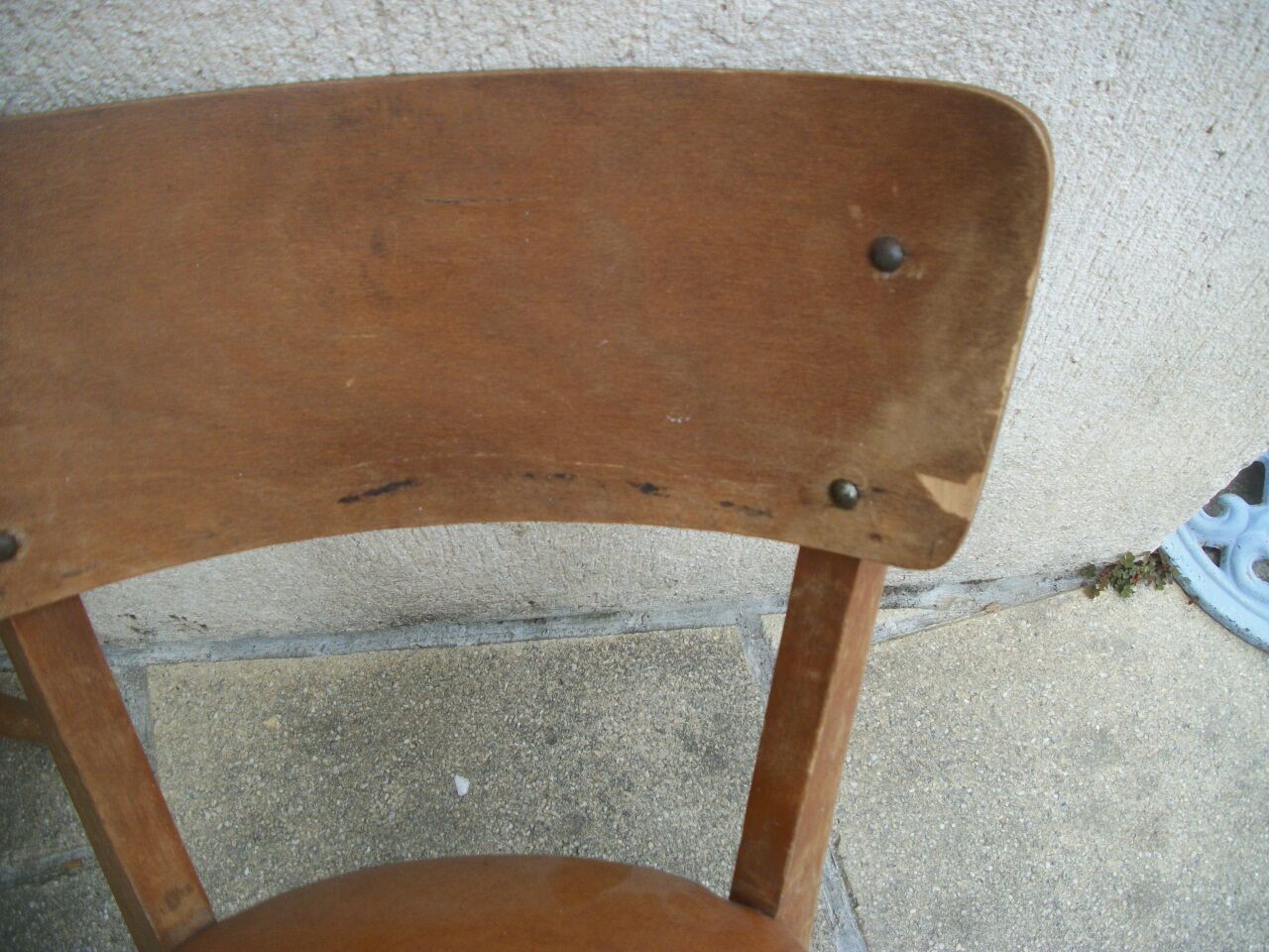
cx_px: 634
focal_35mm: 32
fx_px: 1173
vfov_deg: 44.2
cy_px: 476
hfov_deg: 56.8
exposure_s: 1/125
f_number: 2.9
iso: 80
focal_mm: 5.7
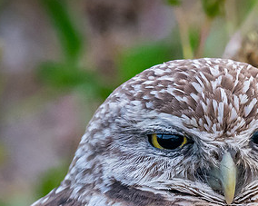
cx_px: 181
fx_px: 15434
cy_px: 254
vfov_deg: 0.8
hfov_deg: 1.0
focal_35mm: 2022
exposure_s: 1/1250
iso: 2000
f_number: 5.6
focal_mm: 420
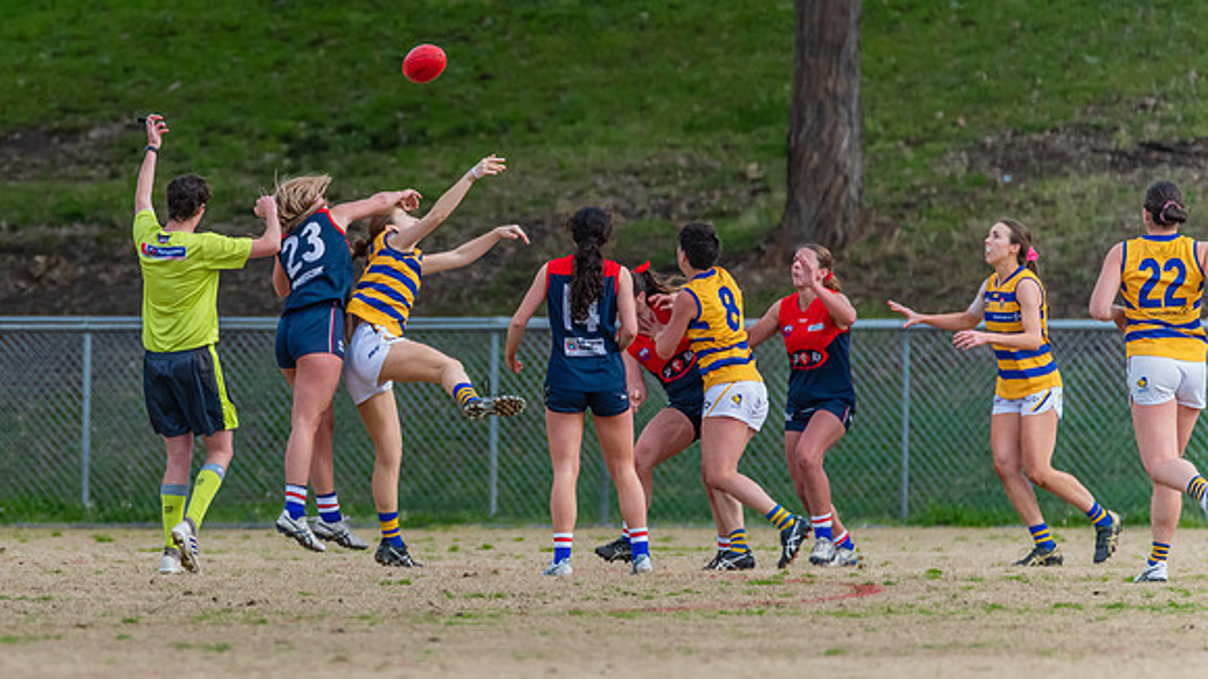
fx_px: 30010
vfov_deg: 1.3
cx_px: 313
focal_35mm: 937
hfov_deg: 2.3
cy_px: 380
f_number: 6.3
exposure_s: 1/2000
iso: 1000
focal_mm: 600
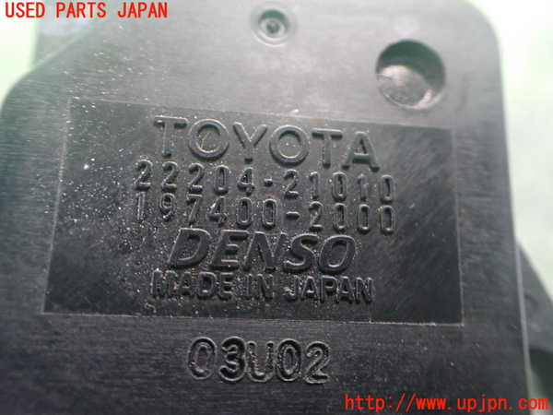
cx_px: 276
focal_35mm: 30
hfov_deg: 60.0
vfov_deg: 46.8
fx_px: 479
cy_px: 208
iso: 1000
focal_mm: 5.4
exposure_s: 1/30
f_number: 2.3
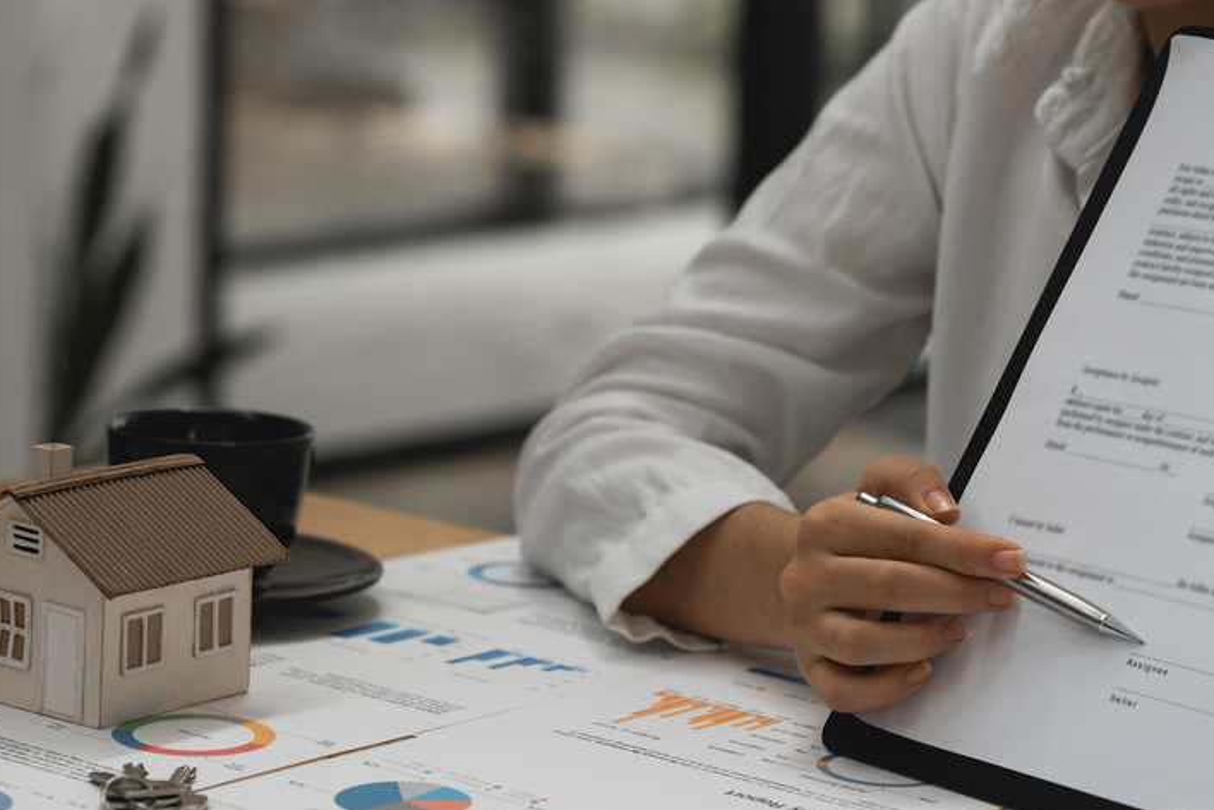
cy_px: 378
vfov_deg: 11.4
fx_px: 4046
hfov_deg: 17.0
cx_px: 790
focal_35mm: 120
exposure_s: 1/250
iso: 400
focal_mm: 85
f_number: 4
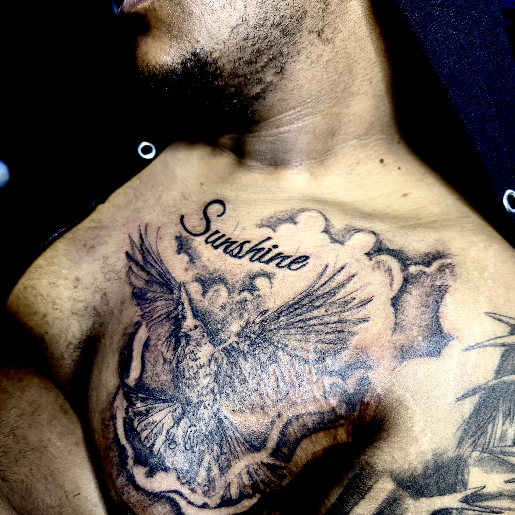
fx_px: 488
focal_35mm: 29
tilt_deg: -37.6
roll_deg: -1.9
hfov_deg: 55.6
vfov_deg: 55.4
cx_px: 263
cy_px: 300
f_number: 1.78
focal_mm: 6.76
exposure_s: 1/60
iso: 400
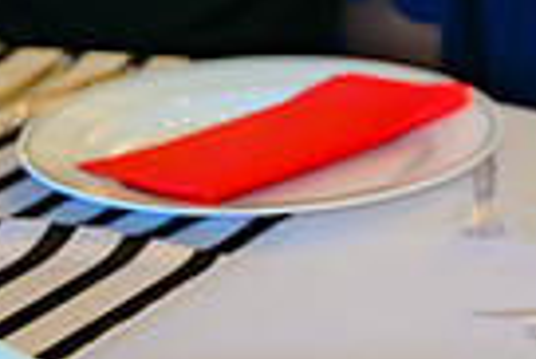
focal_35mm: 204
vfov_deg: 6.6
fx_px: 3041
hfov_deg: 9.5
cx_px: 1048
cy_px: -349
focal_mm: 48
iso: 80
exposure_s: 1/100
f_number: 2.8
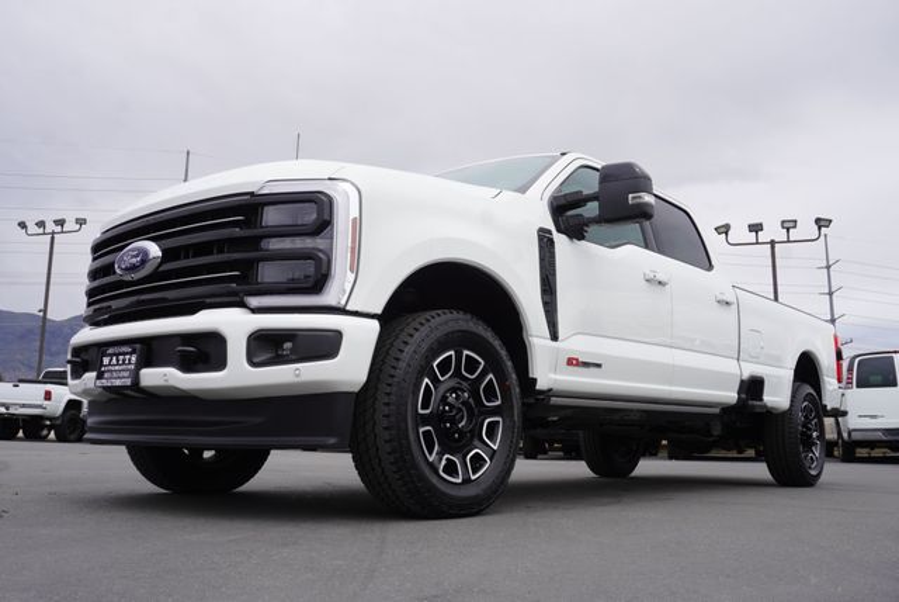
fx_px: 787
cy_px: 301
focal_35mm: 32
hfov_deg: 59.4
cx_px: 450
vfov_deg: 41.8
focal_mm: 21
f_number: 10
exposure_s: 1/160
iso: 100
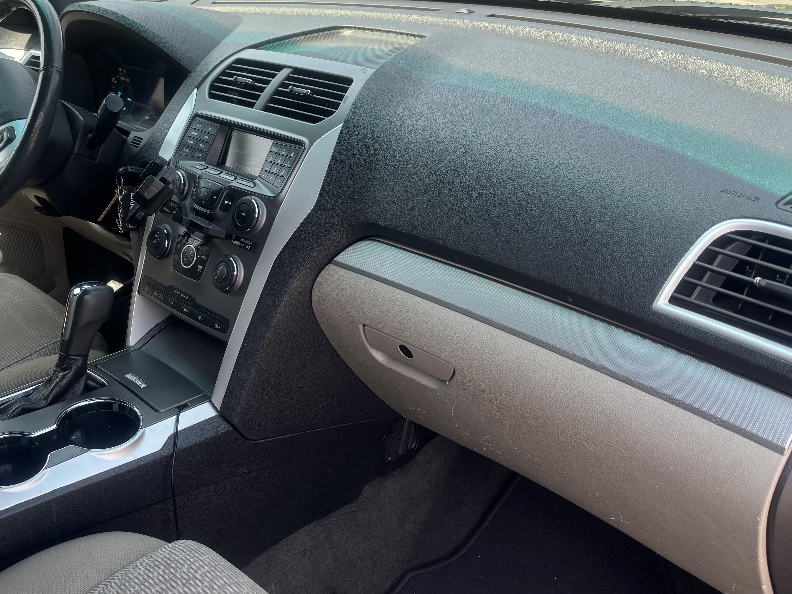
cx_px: 287
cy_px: 209
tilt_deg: -18.9
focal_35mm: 37
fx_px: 846
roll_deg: +2.4
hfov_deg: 49.6
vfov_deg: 38.3
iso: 50
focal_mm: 5.96
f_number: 1.6
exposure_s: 1/377
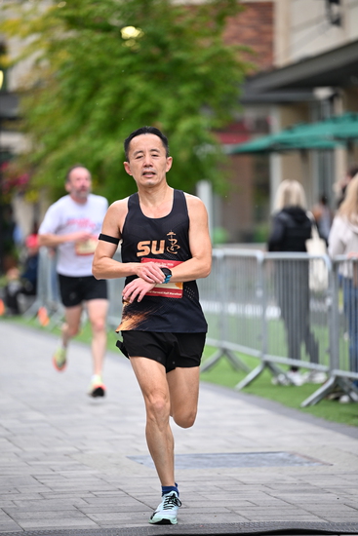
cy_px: 268
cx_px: 179
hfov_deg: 7.9
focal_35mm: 175
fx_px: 2609
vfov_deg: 11.7
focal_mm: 175
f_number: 2.8
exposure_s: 1/1250
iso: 1250
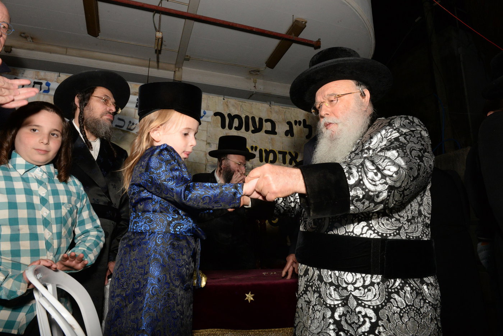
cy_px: 168
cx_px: 252
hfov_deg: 73.7
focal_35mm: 24
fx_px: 335
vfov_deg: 53.2
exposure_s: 1/200
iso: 2500
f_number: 14
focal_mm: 24
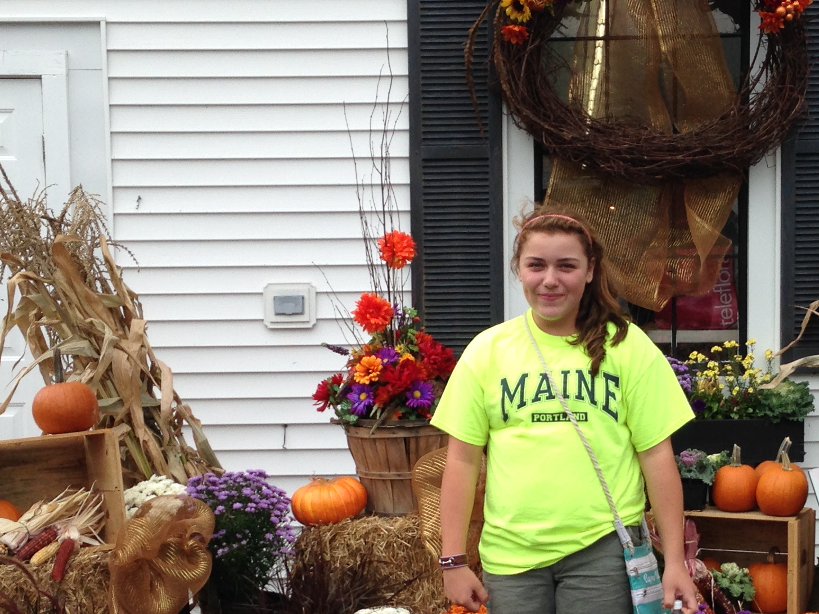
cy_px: 446
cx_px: 547
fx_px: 1751
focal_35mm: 74
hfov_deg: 26.2
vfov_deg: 19.8
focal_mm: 4.12
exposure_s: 1/565
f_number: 2.4
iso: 50
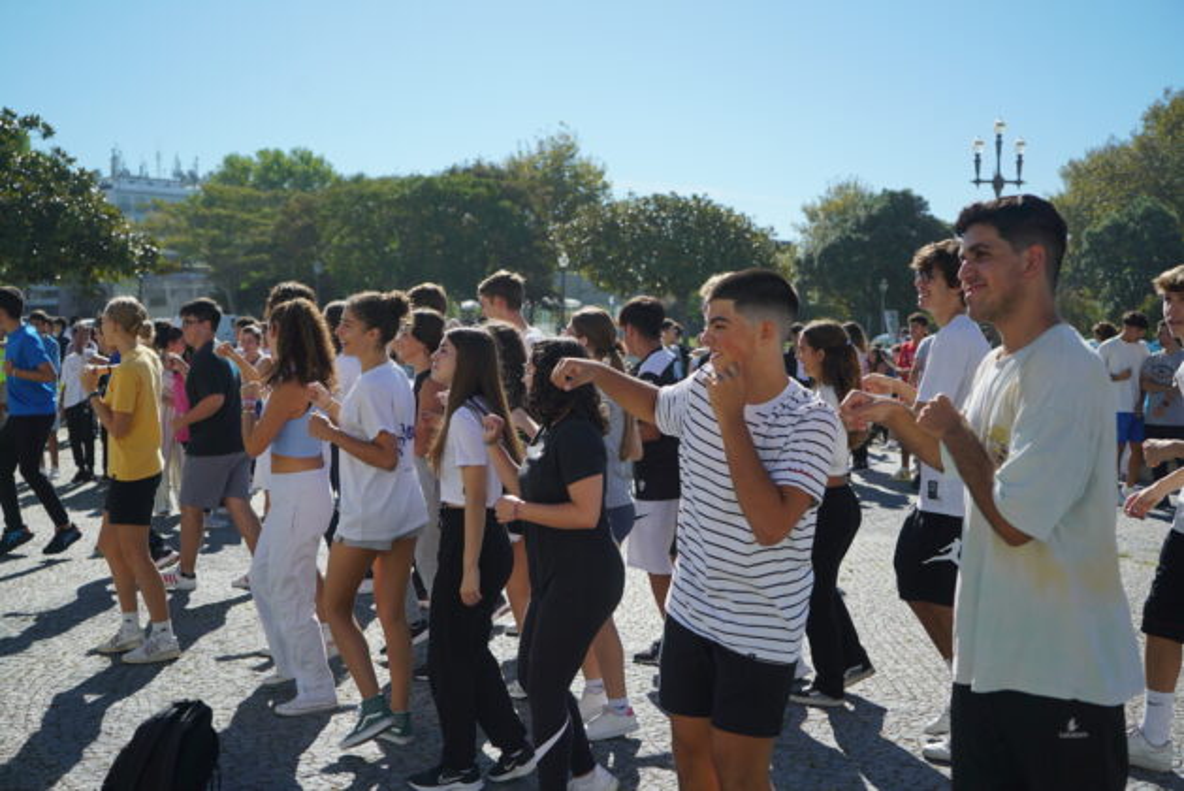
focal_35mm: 41
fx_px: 1349
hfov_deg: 47.4
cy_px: 396
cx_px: 592
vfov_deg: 32.7
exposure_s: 1/1600
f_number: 4
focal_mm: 41
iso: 125
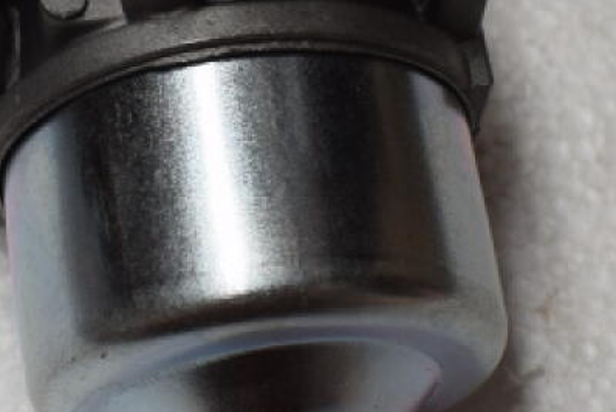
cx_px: 178
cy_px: 234
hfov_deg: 16.7
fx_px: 2089
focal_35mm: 122
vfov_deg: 11.3
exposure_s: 1/125
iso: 400
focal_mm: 18
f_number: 5.6
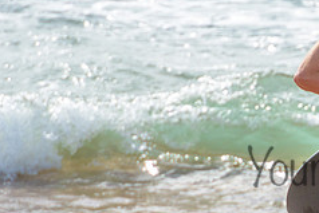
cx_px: 421
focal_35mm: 1108
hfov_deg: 1.9
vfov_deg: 1.2
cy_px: 121
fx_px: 9824
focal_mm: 400
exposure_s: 1/1600
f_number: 8
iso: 200
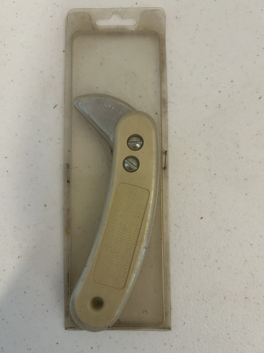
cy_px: 176
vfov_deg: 67.3
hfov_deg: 53.1
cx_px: 132
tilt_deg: -86.4
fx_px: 264
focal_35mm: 26
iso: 160
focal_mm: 5.7
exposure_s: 1/60
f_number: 1.5
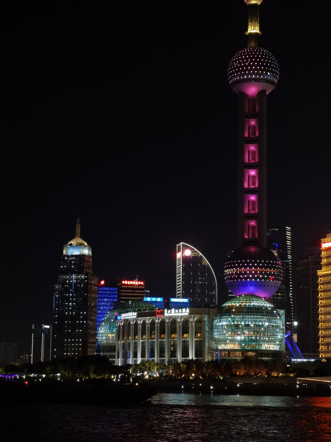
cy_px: 221
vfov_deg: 24.7
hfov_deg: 18.7
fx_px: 1007
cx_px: 166
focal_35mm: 79
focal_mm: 7.48
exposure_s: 1/60.2
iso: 800
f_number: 2.4
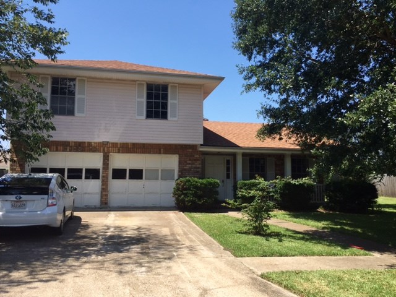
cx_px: 198
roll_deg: -0.6
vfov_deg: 48.2
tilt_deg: +5.3
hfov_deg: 61.7
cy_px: 148
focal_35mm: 29
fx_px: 332
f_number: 2.2
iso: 32
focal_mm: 4.15
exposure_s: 1/1582
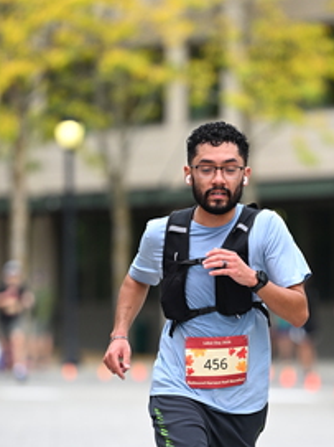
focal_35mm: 322
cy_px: 285
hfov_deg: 4.6
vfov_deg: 6.2
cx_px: 208
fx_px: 4146
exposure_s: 1/1600
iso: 640
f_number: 2.8
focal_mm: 165
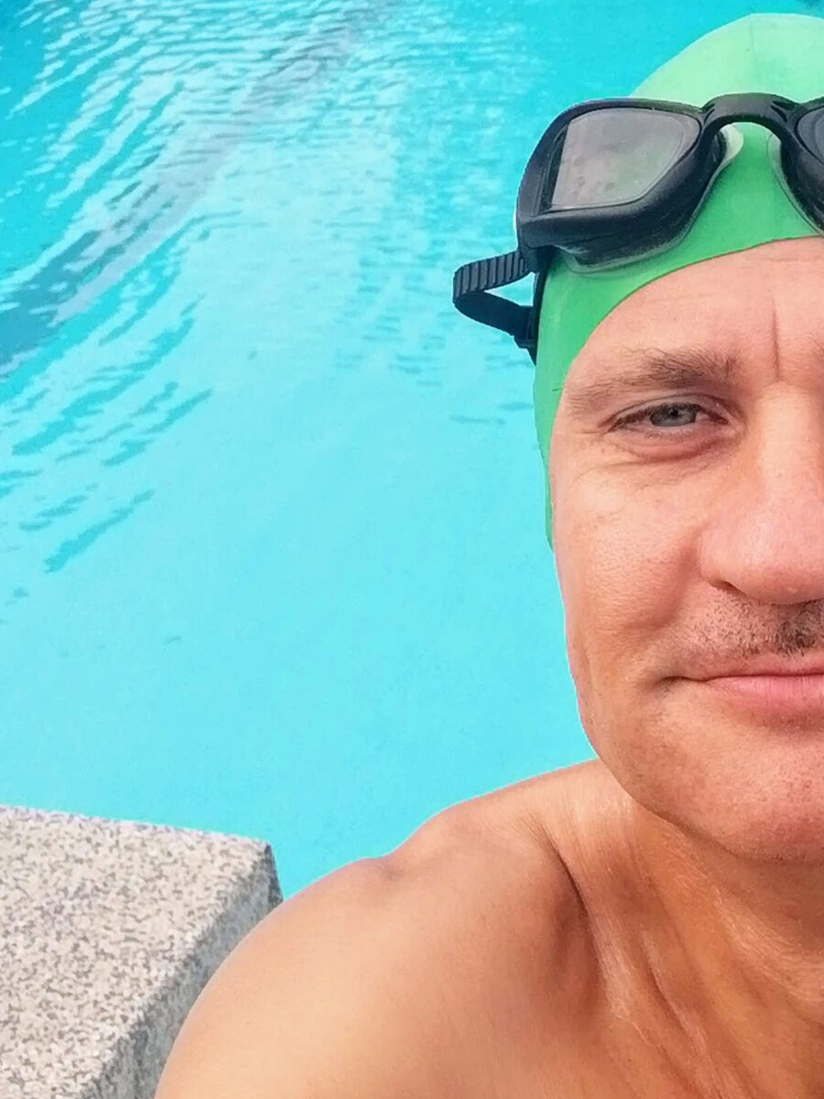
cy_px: 209
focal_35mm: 58
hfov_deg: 24.6
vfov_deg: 32.3
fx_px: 1841
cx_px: 721
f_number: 2
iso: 50
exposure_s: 1/769
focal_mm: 3.6
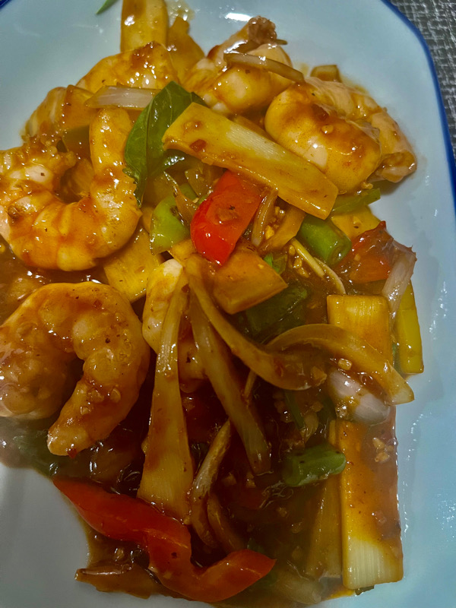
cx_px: 228
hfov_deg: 53.1
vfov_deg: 67.3
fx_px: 457
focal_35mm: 26
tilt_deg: -74.7
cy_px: 304
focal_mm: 5.1
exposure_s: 1/33
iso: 400
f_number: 1.6
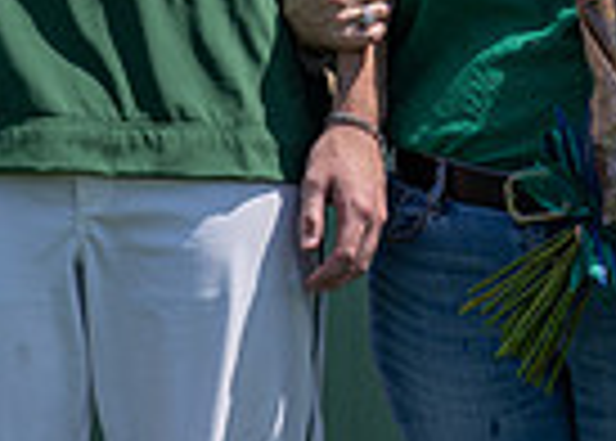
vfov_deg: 1.5
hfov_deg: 2.1
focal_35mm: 944
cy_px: -196
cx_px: 390
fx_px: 16523
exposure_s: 1/2500
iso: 100
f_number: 2.8
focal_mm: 191
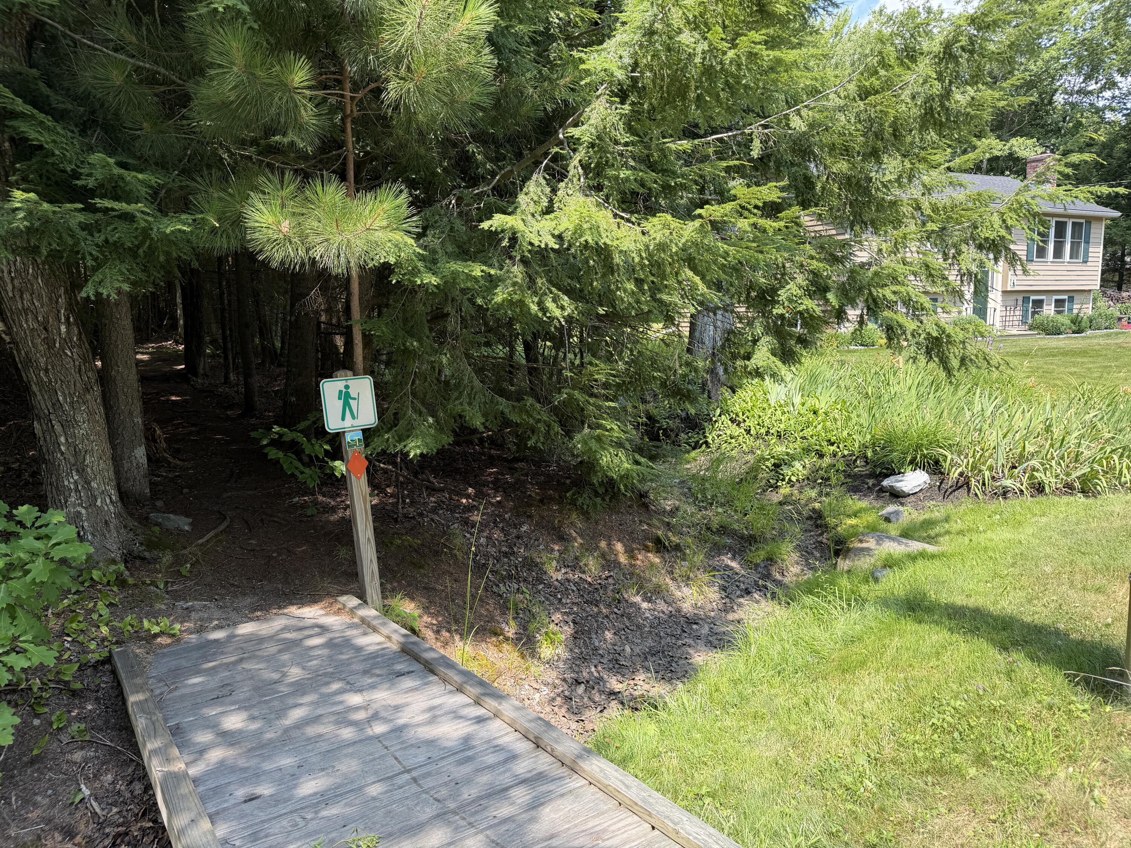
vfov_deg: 56.8
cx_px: 566
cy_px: 424
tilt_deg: -7.9
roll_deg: +2.1
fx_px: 784
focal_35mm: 24
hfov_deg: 71.6
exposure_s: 1/602
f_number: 1.78
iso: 80
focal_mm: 6.76
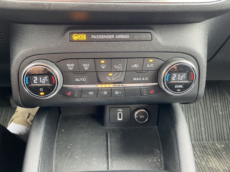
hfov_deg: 67.3
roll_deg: -3.9
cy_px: 86
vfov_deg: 53.1
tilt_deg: -28.1
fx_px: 173
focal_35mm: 26
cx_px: 115
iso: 320
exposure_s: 1/60
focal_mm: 4.25
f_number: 1.8
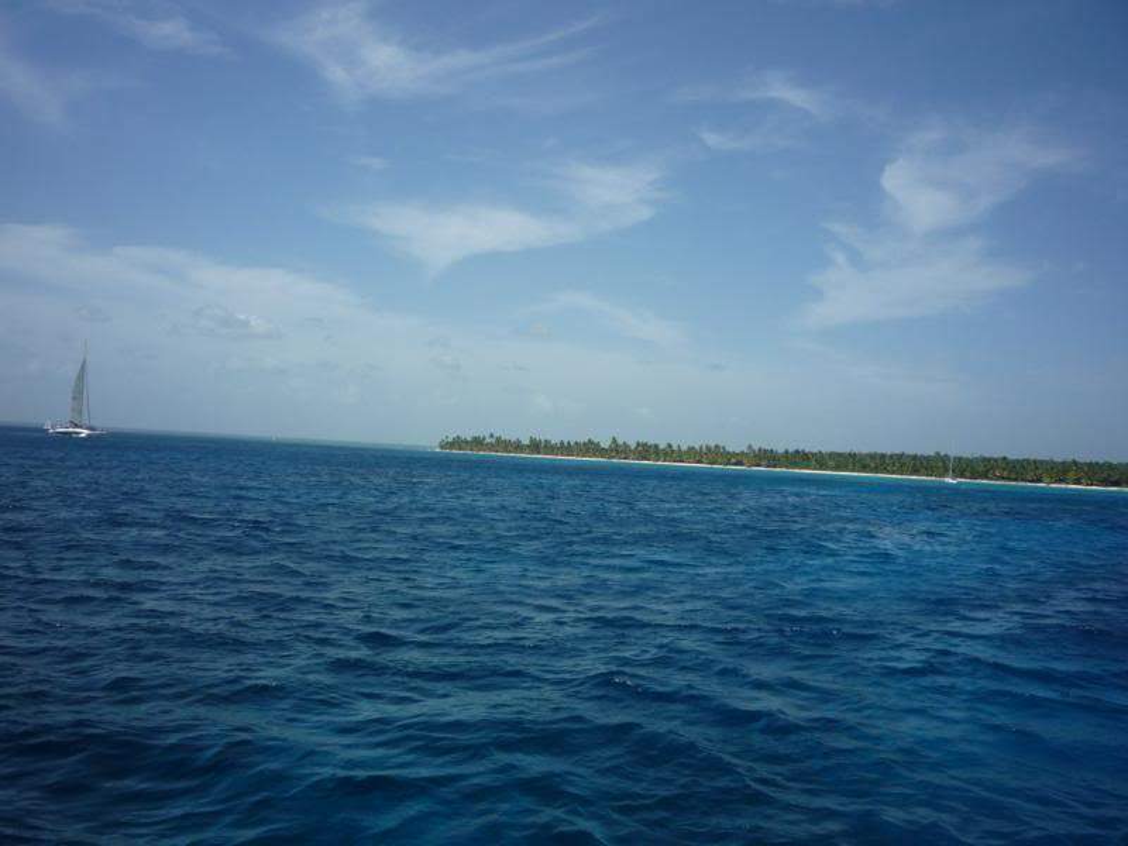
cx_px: 564
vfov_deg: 44.2
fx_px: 1043
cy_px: 423
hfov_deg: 56.8
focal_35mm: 32
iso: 100
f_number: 5.6
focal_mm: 5.2
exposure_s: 1/640
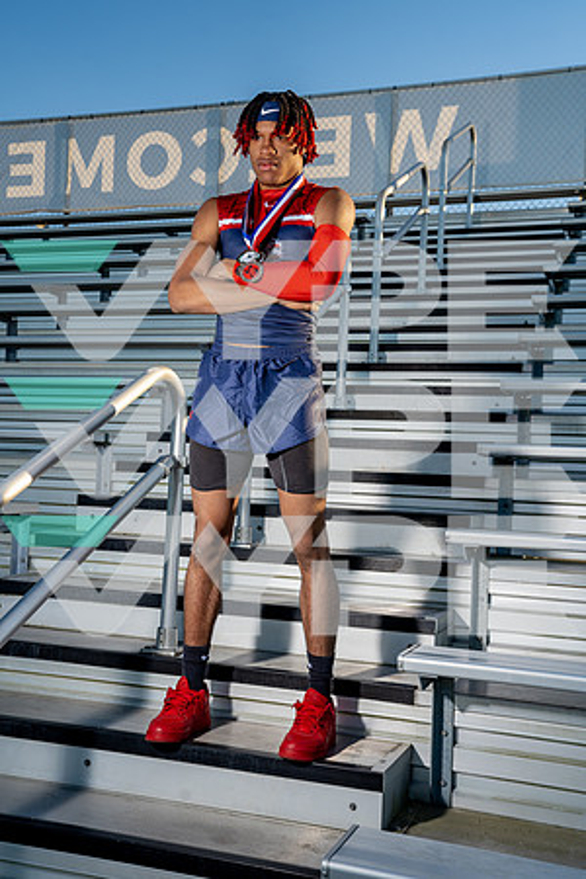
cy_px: 440
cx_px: 293
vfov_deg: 48.5
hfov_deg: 33.4
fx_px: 977
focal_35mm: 40
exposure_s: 1/250
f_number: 6.3
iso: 100
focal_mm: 40
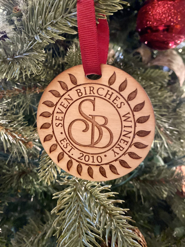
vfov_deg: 67.3
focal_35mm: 26
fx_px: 185
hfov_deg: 53.1
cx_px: 92
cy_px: 124
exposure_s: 1/30
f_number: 1.8
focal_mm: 4.25
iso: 800
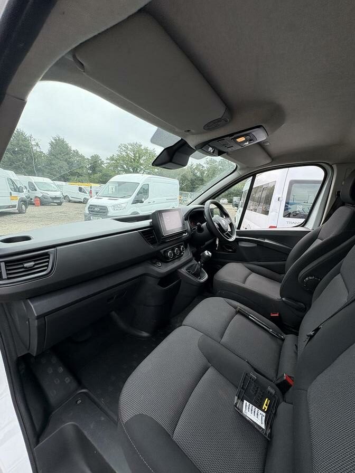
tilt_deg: -15.4
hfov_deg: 85.7
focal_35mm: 14
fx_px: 191
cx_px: 178
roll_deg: +0.8
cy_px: 236
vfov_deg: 102.1
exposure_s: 1/533
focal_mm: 2.22
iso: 64
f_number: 2.2
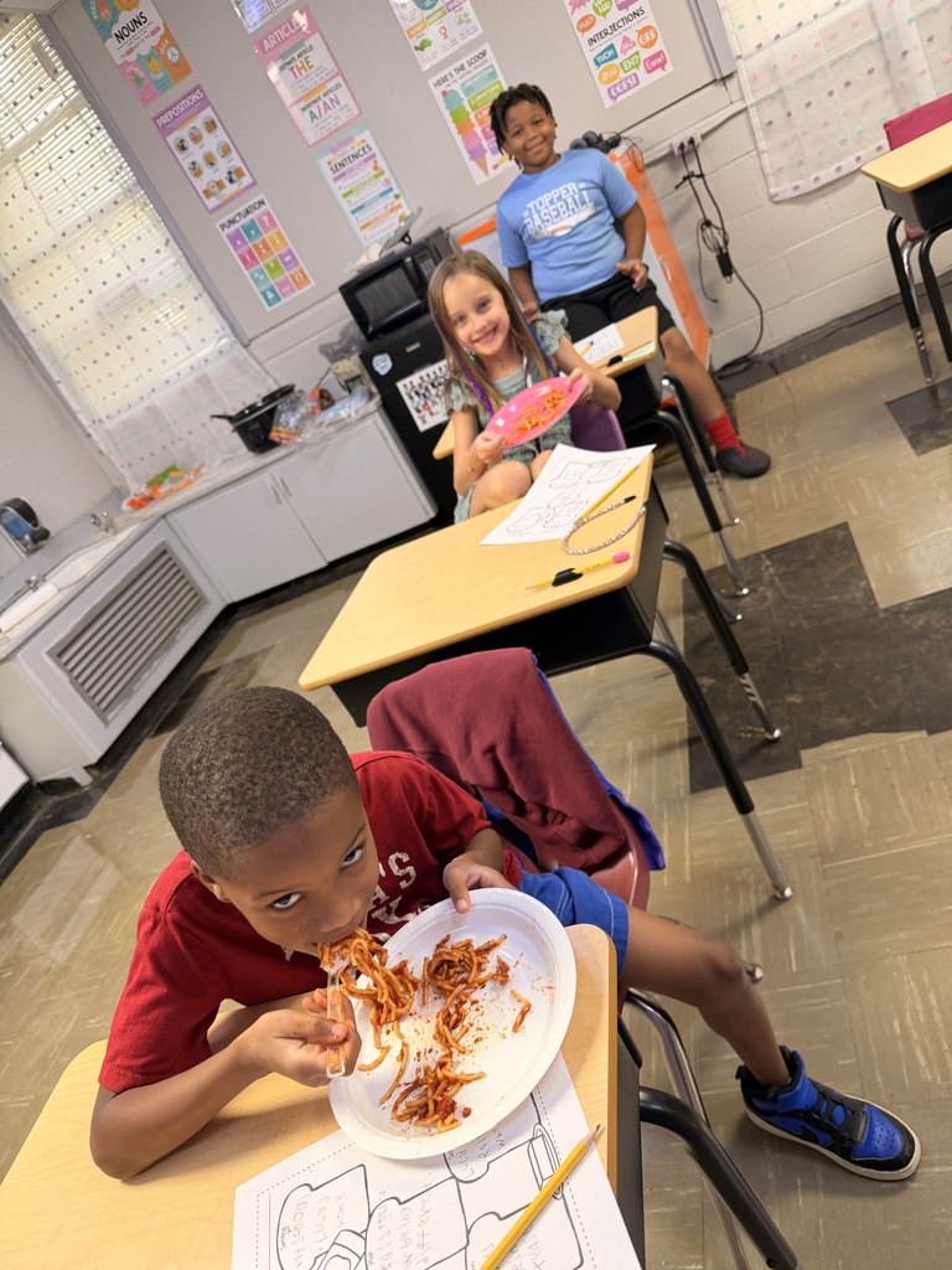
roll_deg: +30.9
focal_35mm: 24
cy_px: 635
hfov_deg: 56.8
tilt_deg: -25.2
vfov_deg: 71.6
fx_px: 880
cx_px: 476
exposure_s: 1/60
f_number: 1.78
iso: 160
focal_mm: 6.76
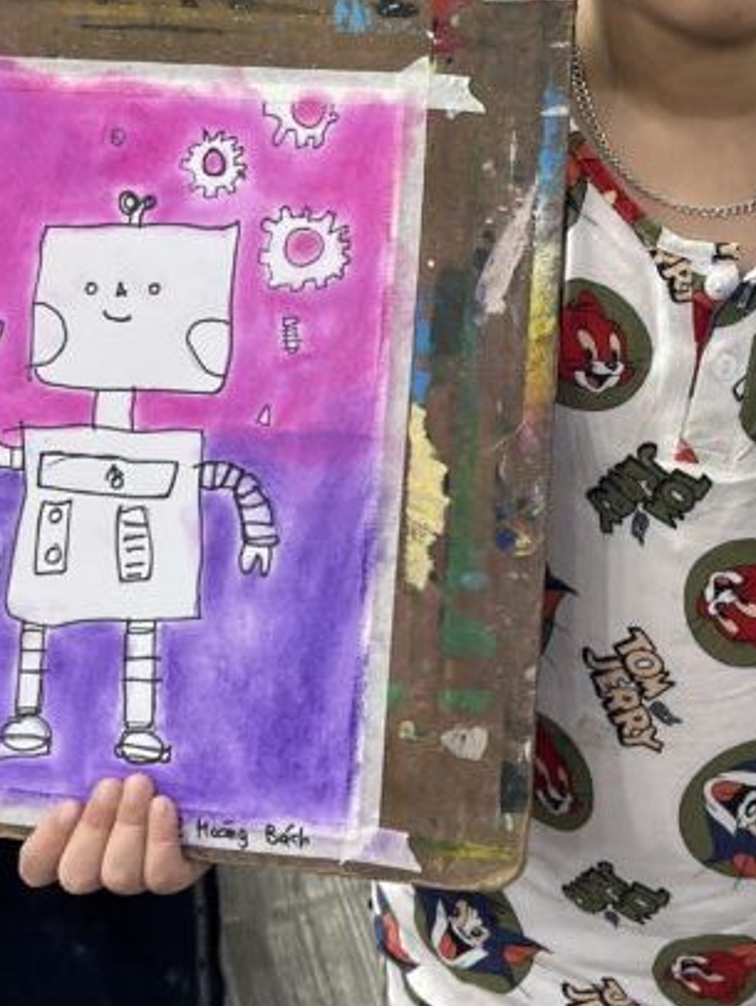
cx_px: 592
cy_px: 154
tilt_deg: -21.1
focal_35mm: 64
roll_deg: +1.4
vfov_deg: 29.3
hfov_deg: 22.7
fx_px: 1862
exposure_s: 1/100
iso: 125
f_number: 1.6
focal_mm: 5.1
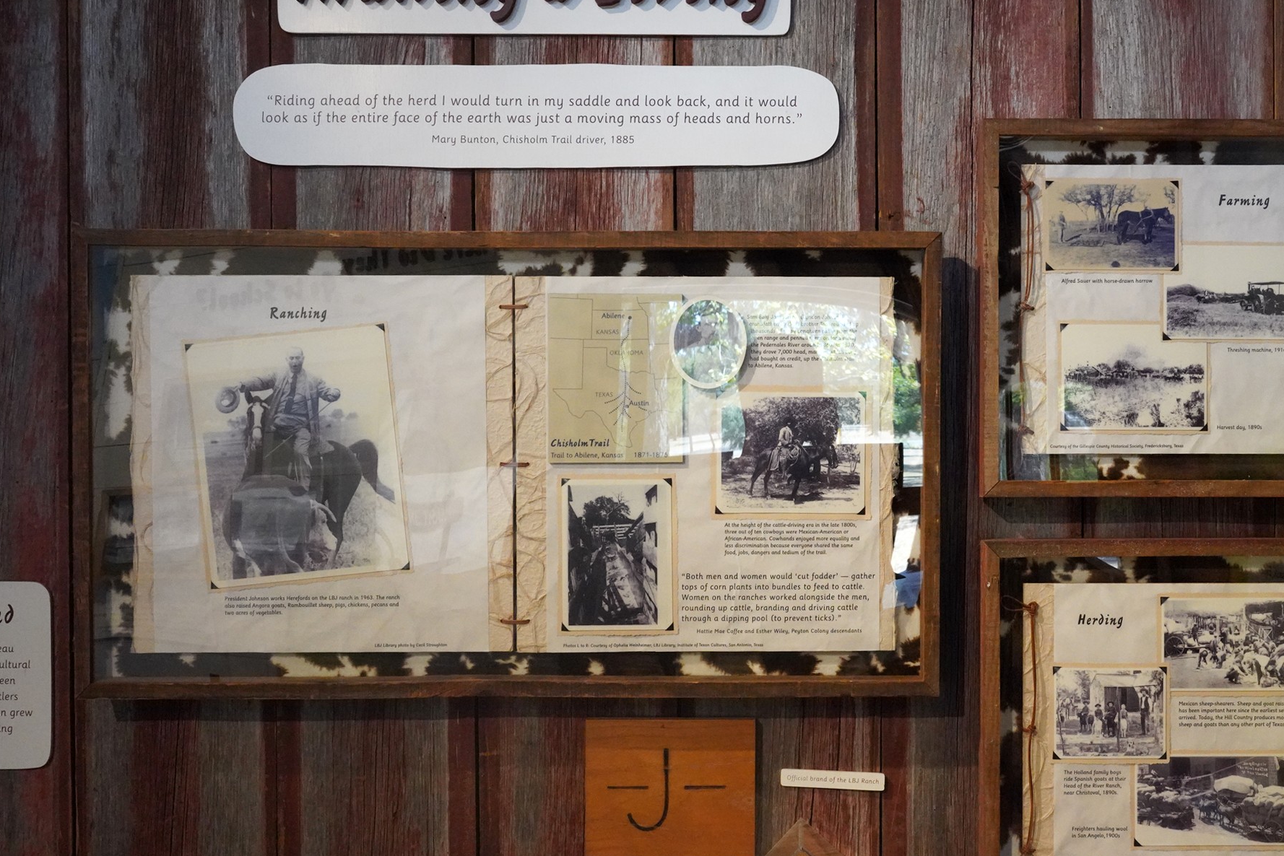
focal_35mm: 36
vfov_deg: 36.9
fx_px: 1284
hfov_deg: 53.0
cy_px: 398
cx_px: 719
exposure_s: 1/100
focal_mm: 32
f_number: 14
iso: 10000
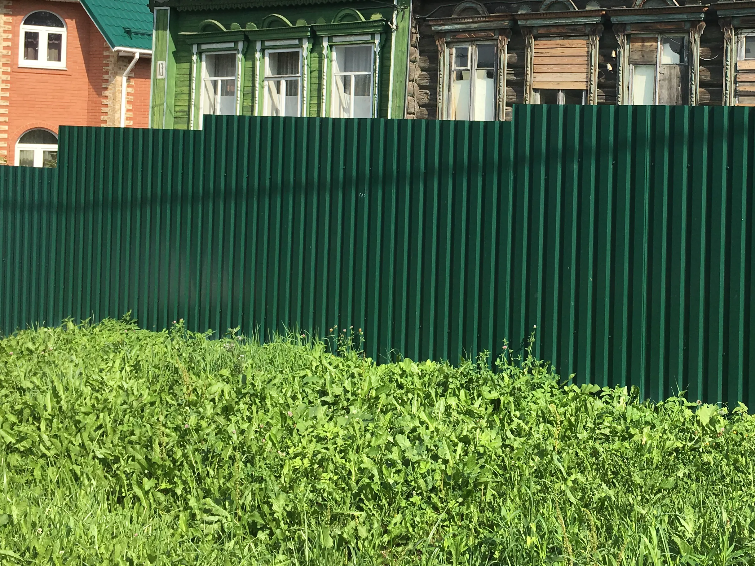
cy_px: 133
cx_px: 540
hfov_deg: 38.9
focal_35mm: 48
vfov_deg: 29.7
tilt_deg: +1.5
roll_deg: -1.8
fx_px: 1047
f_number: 2.2
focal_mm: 4.15
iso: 25
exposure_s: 1/1603
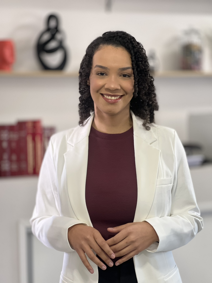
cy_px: 142
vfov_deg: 25.3
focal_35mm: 77
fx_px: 629
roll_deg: +0.8
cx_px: 106
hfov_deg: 19.1
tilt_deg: -3.2
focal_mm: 9
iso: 320
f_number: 2.8
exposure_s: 1/24
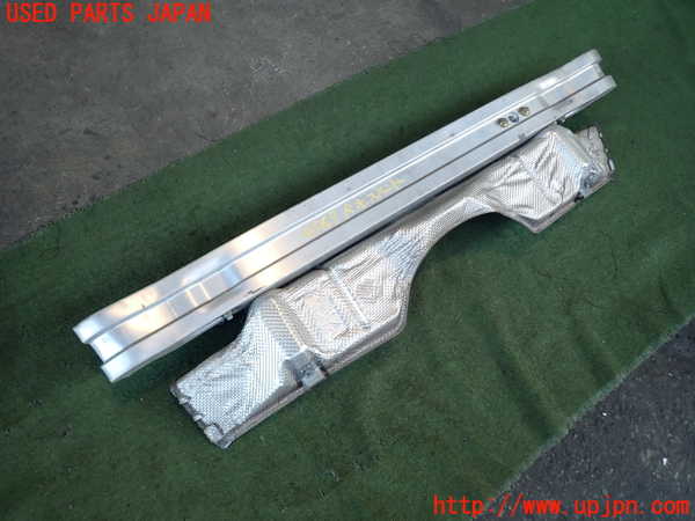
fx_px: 502
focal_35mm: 25
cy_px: 260
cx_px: 348
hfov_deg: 69.4
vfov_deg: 54.9
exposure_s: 1/125
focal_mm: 4.5
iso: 160
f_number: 2
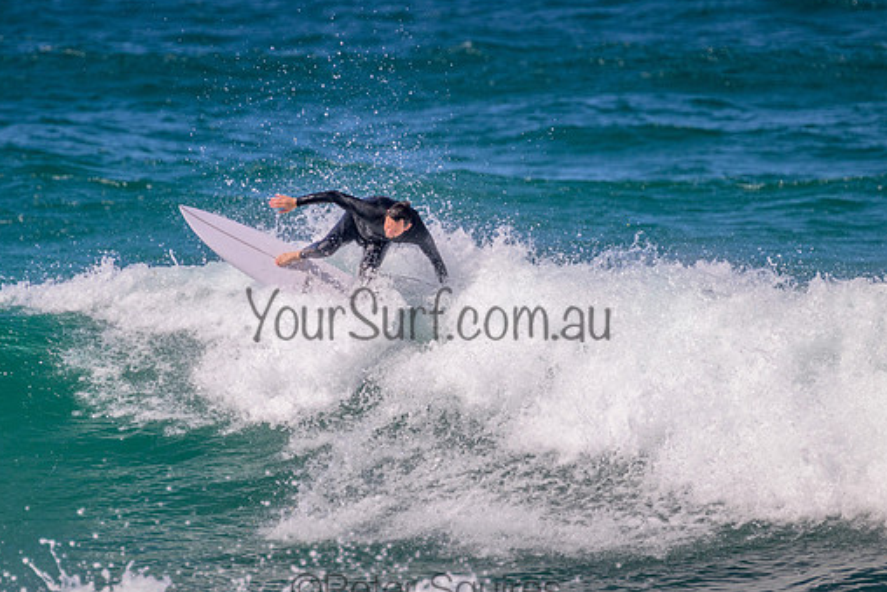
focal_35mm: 913
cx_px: 426
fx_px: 22500
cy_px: 299
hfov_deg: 2.3
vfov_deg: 1.5
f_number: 11
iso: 560
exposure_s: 1/1600
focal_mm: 800
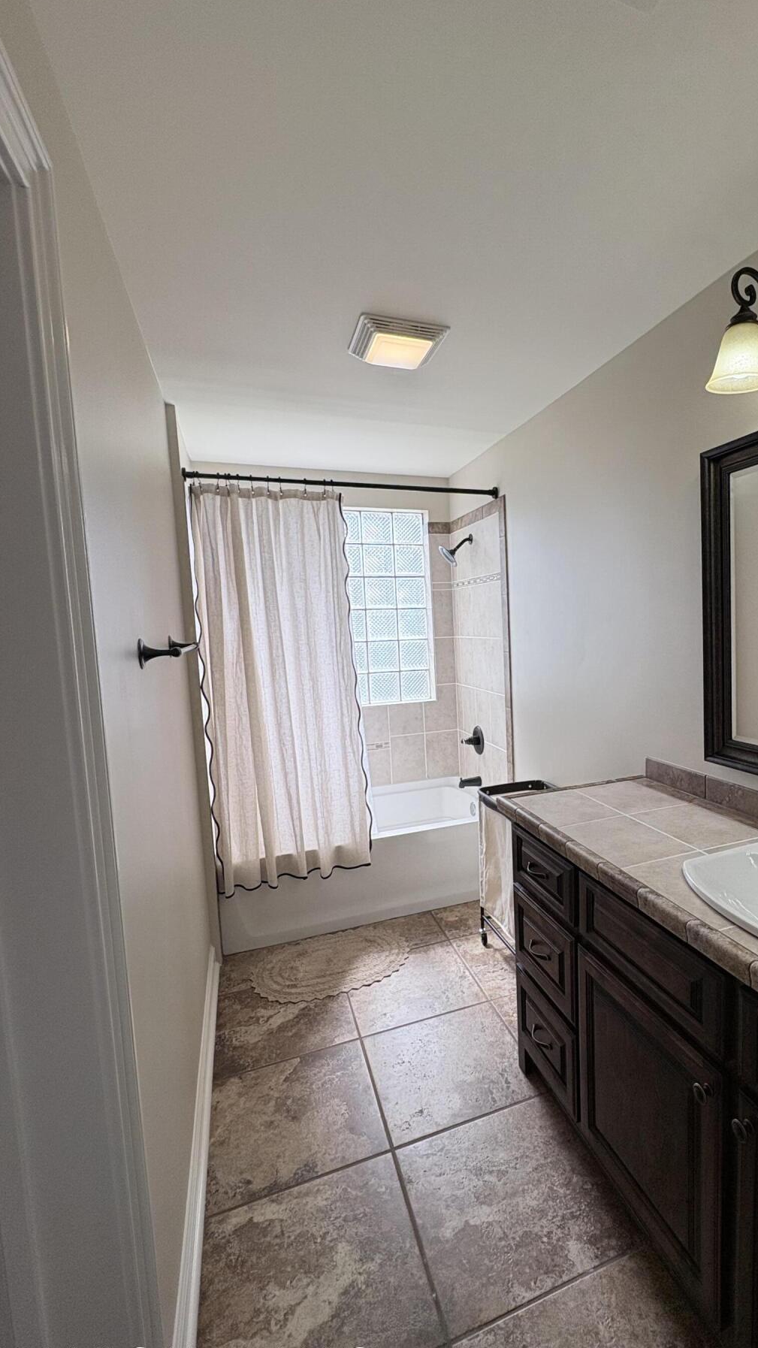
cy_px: 682
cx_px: 491
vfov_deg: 95.9
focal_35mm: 17
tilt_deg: -4.1
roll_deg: +2.4
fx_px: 607
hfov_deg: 62.7
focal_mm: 2.22
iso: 64
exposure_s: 1/409
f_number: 2.2
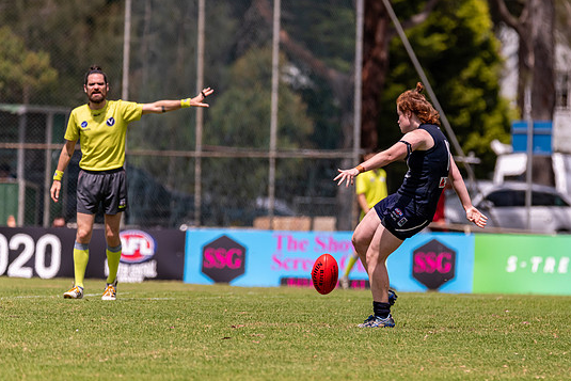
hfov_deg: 4.0
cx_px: 334
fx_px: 8265
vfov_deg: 2.6
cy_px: 210
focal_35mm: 521
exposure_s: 1/4000
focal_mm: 420
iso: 800
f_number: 6.3
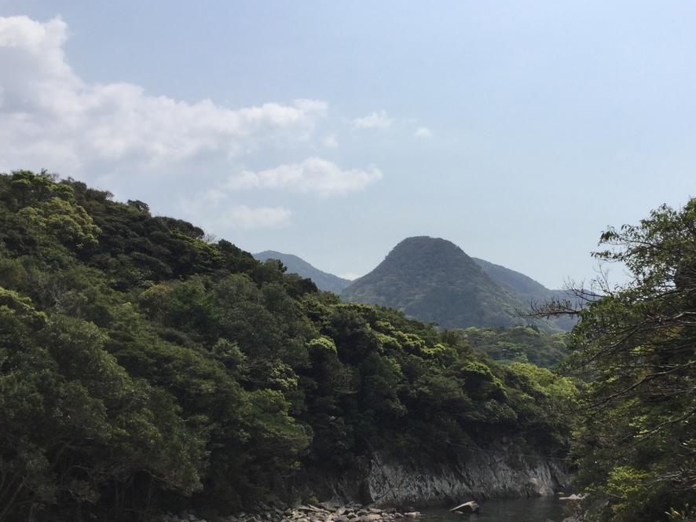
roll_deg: -1.2
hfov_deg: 44.6
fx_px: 844
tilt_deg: +5.6
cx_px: 415
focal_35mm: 42
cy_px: 295
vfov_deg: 34.3
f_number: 2.4
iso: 25
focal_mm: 3.3
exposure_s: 1/2632
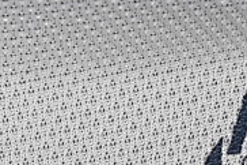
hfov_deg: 4.6
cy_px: 267
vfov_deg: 3.1
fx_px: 3057
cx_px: -213
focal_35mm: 446
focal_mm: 50
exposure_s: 1/60
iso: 160
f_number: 7.1
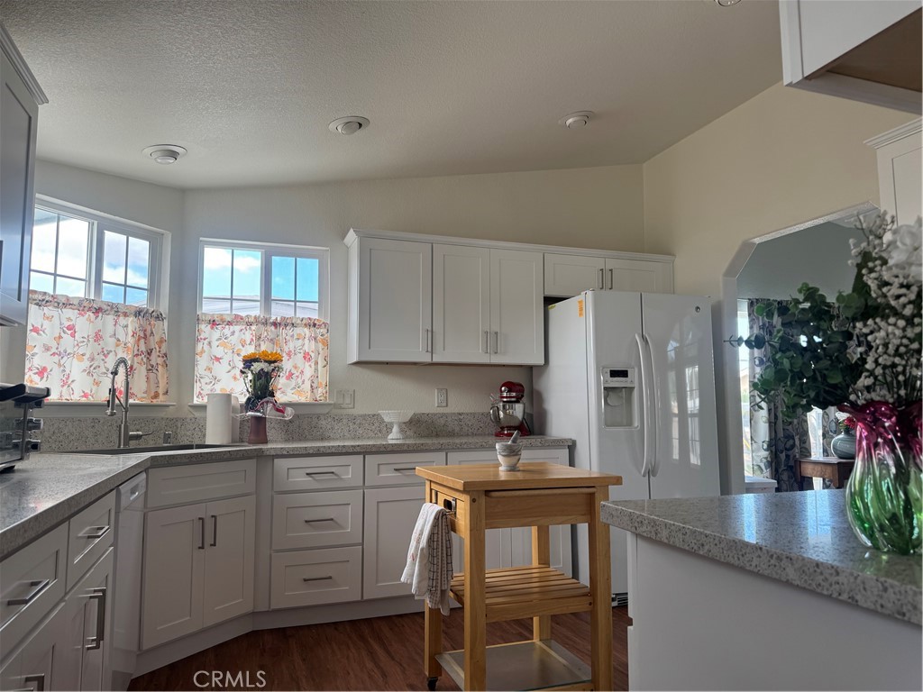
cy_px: 346
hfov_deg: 71.6
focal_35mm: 24
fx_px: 640
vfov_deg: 56.8
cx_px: 462
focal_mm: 6.76
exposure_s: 1/140
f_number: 1.78
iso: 64
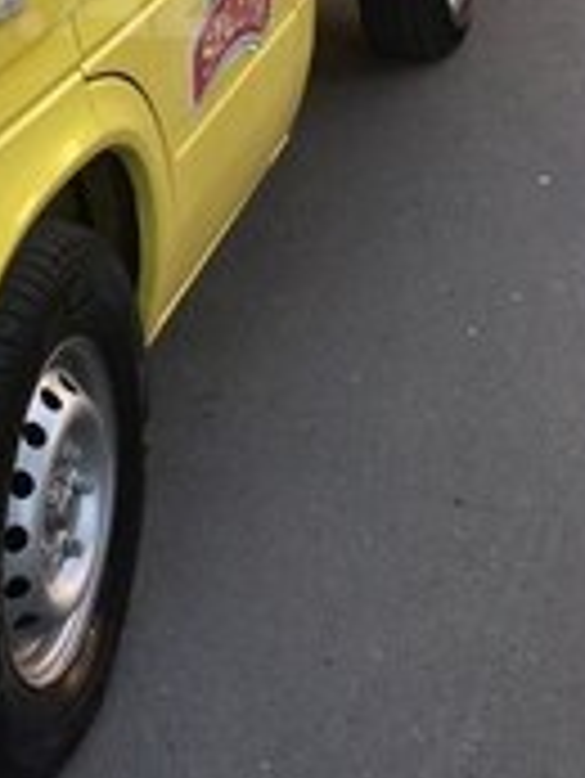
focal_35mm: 83
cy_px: -13
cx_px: -112
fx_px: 1868
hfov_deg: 17.0
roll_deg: +3.8
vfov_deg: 22.6
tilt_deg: -13.1
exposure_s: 1/117
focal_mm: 4.15
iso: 32
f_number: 2.2
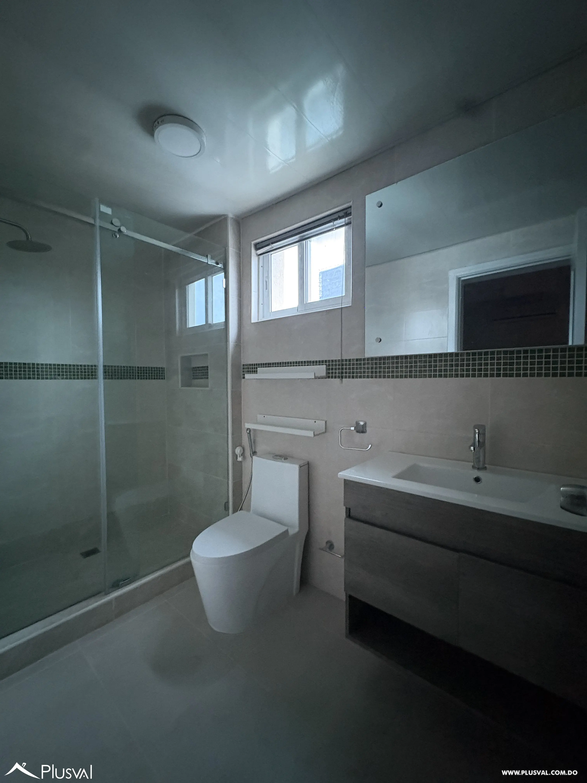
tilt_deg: -1.1
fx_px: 317
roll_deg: +0.1
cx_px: 294
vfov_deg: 102.1
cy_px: 392
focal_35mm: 14
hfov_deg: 85.7
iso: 1000
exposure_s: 1/40
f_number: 2.2
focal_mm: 2.22
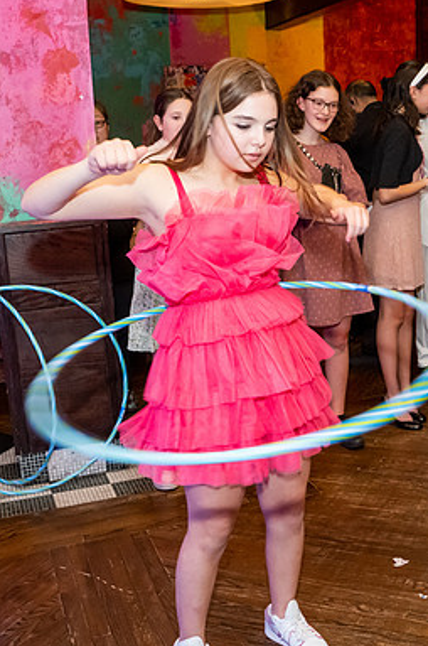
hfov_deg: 29.7
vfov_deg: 44.6
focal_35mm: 44
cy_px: 316
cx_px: 346
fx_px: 787
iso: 3200
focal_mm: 16
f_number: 4
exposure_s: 1/60
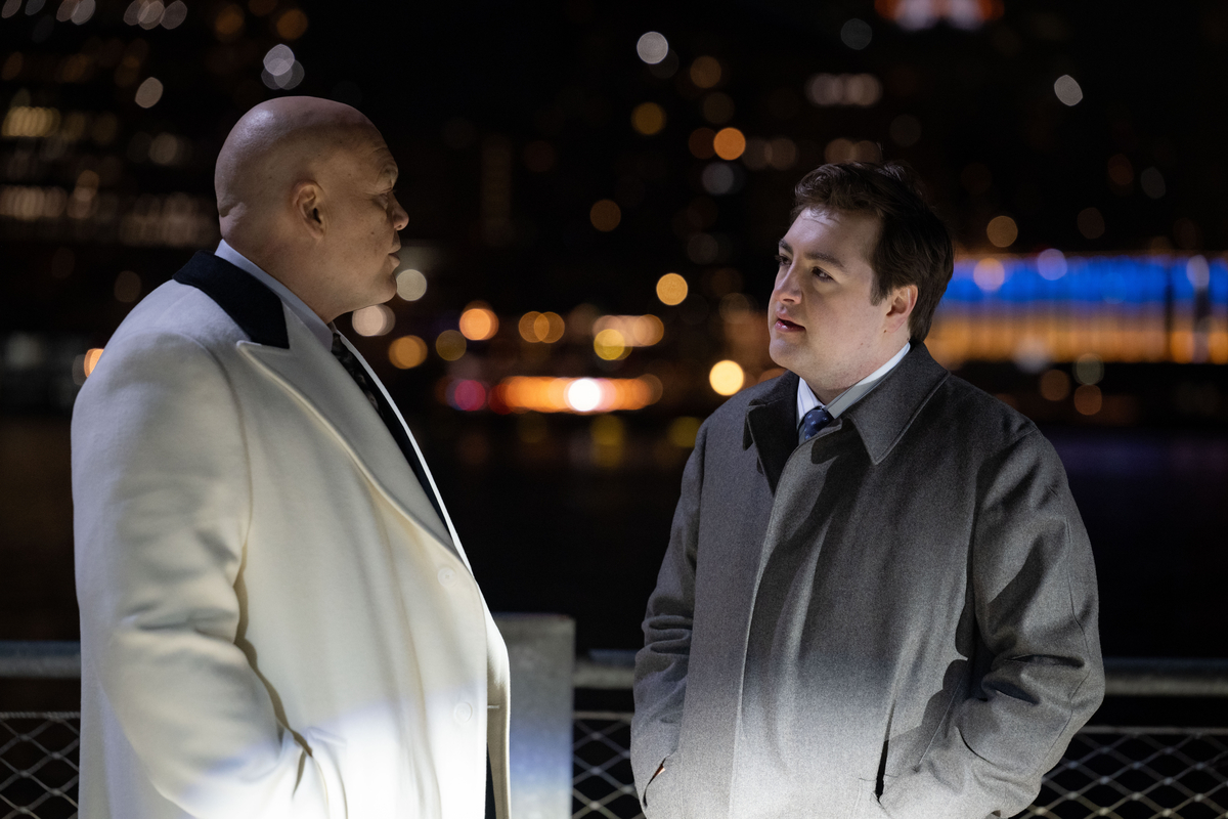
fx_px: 4946
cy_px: 410
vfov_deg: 9.5
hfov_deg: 14.2
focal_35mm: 145
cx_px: 614
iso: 4000
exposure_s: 1/125
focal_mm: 145
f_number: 3.5
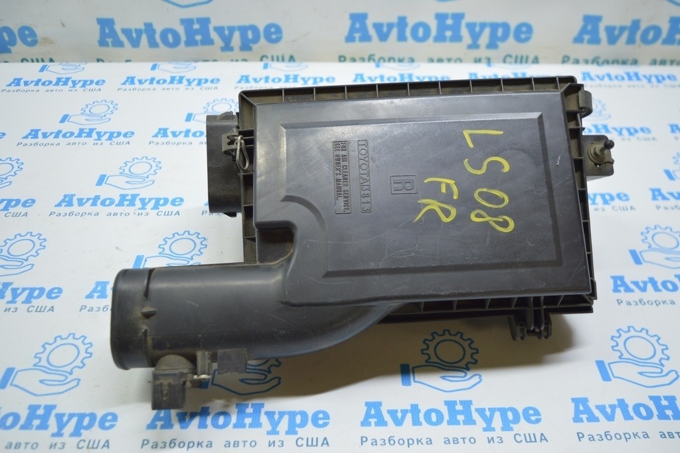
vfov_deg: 38.3
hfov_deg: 55.1
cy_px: 226
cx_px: 340
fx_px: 651
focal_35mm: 34
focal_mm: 23
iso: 400
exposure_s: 1/50
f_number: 3.8
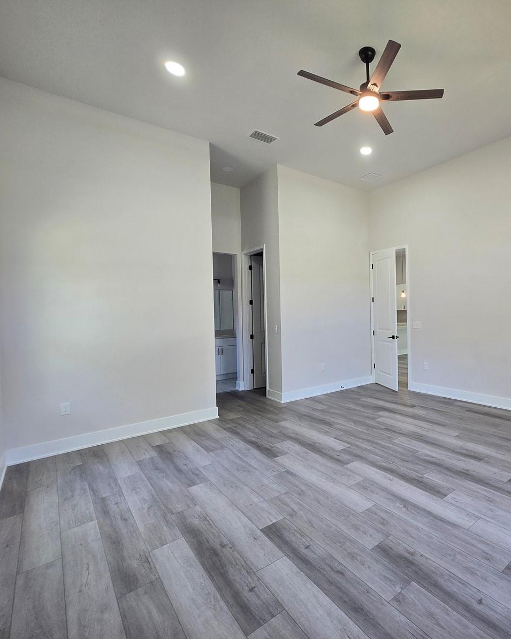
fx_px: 321
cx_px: 365
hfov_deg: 73.0
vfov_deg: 89.6
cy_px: 318
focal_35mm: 17
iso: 125
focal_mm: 1.7
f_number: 2.2
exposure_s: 1/60
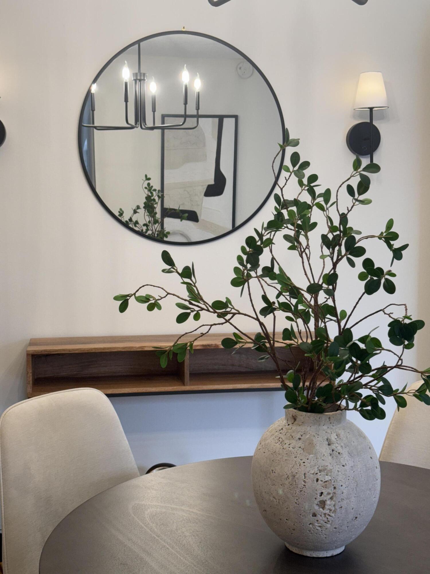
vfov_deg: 39.7
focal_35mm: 48
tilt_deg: -6.2
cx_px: 215
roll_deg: +0.4
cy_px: 287
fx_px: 795
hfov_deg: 30.3
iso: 64
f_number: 1.78
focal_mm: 6.76
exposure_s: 1/60
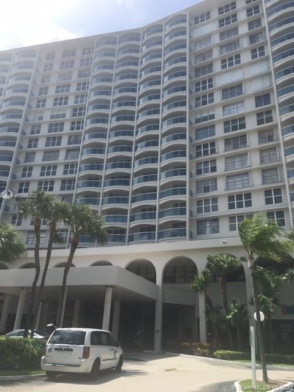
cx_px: 147
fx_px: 328
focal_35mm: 29
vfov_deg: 61.7
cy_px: 196
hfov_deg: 48.2
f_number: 2.2
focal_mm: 4.15
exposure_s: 1/1508
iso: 25
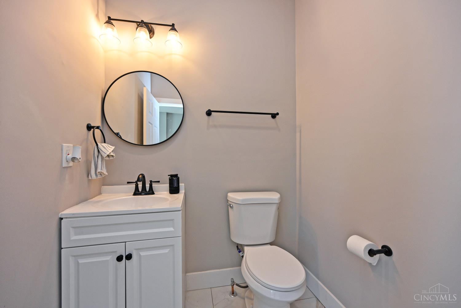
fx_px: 179
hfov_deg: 104.3
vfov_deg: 81.2
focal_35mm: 14
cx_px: 230
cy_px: 154
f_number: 5
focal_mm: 14
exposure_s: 1/100
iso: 200
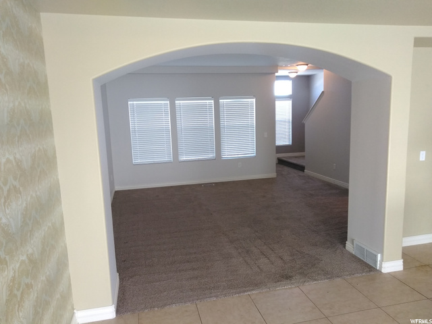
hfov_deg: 65.3
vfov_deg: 51.4
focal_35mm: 27
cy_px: 162
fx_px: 337
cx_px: 216
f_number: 2.2
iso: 308
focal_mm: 4.73
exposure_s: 1/30
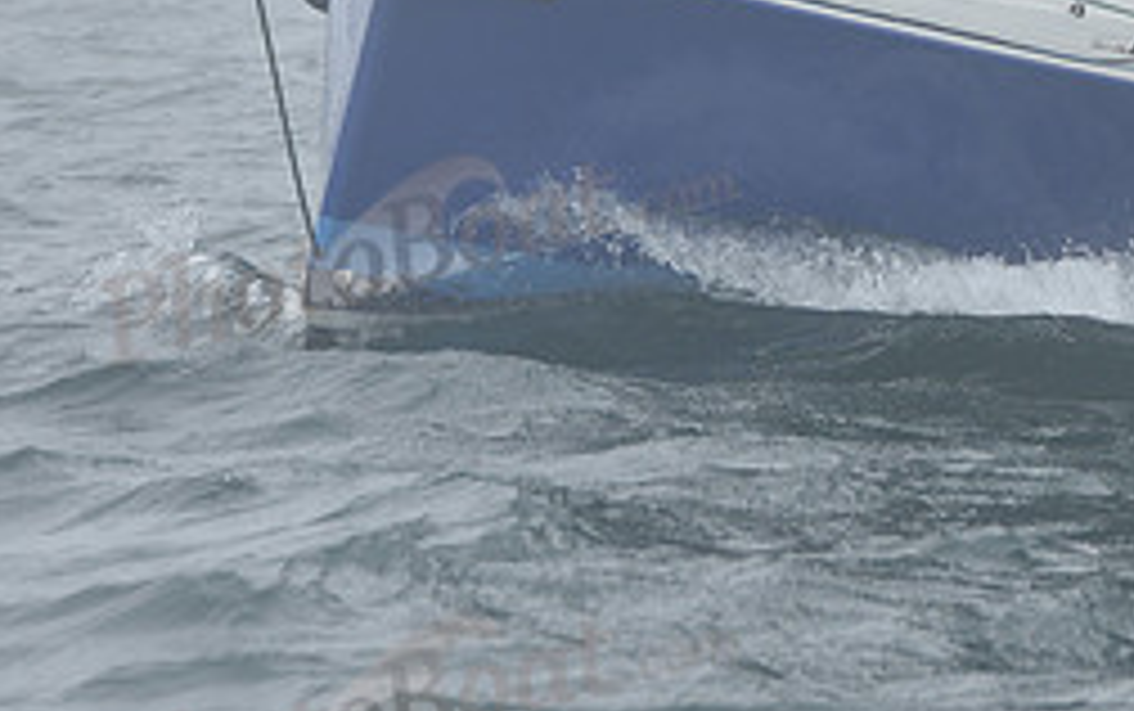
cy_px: -47
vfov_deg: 2.8
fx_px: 14507
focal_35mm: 469
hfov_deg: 4.5
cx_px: 972
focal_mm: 200
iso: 250
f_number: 9
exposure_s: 1/800
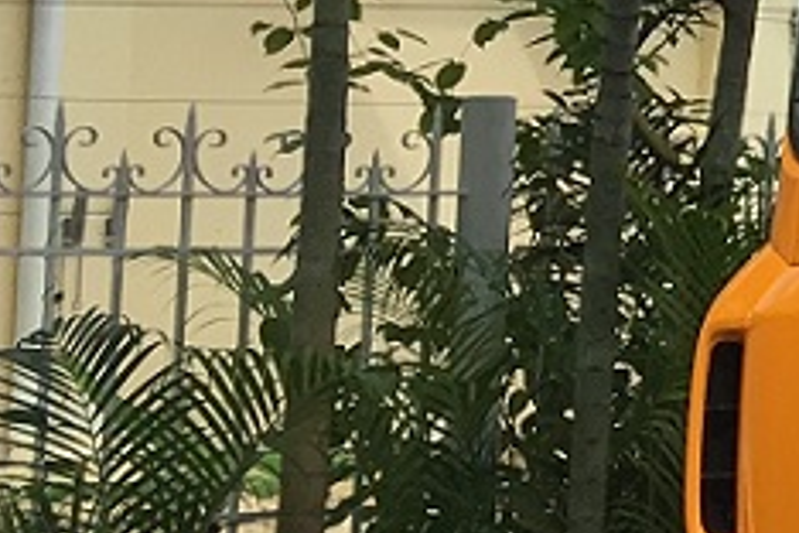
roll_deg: +0.3
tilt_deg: +7.1
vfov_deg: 6.6
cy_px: -338
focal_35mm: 206
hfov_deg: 8.1
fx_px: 4572
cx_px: 2585
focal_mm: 4.15
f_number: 2.2
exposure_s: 1/894
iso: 25
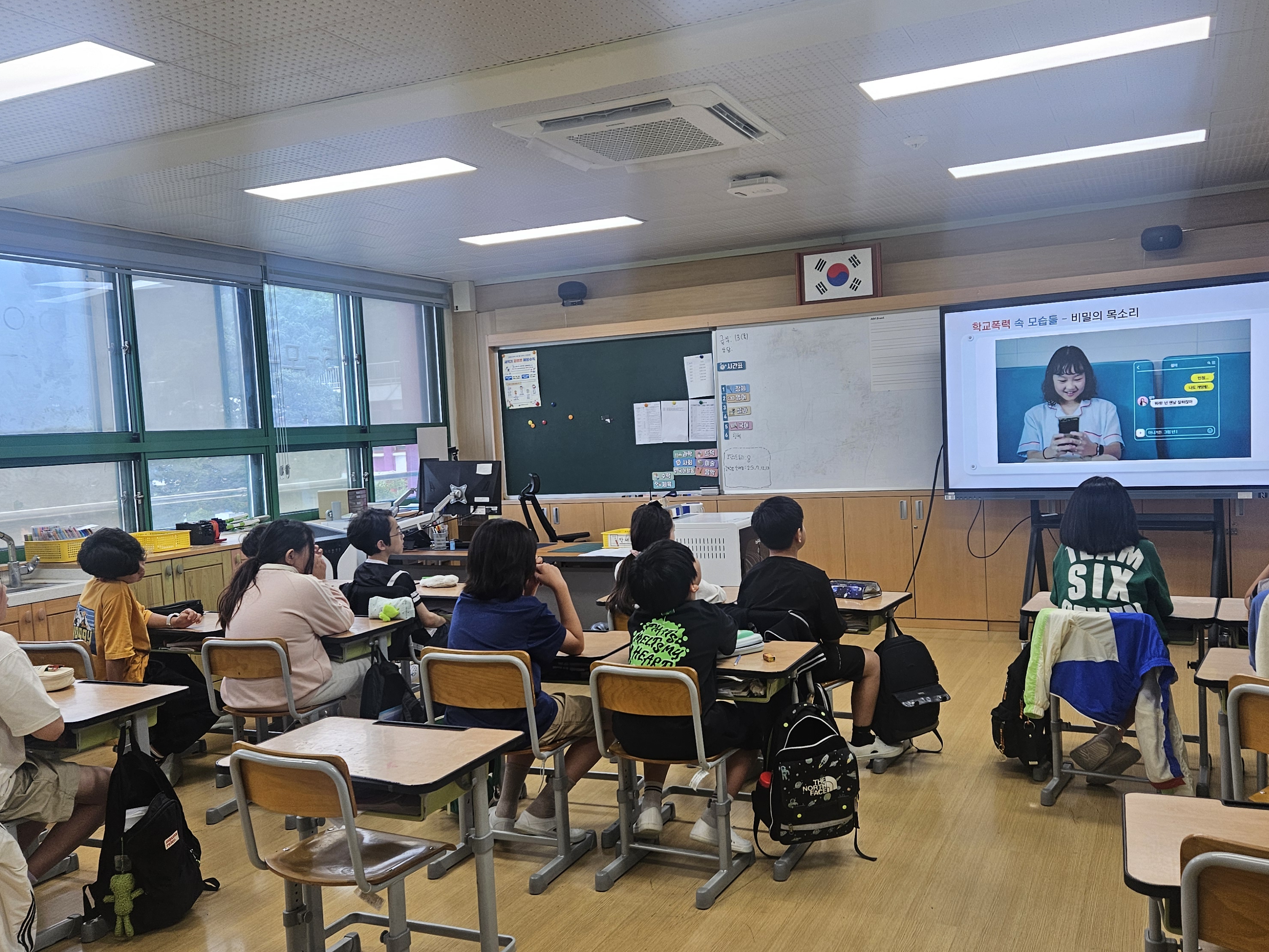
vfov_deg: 45.4
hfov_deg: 58.3
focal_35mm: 31
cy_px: 505
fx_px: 1136
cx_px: 643
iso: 64
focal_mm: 5.4
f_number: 1.8
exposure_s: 1/120
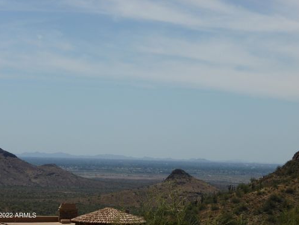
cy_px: 112
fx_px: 1227
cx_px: 149
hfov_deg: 13.9
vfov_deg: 10.4
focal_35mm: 142
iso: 100
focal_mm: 24.1
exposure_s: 1/400
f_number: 11
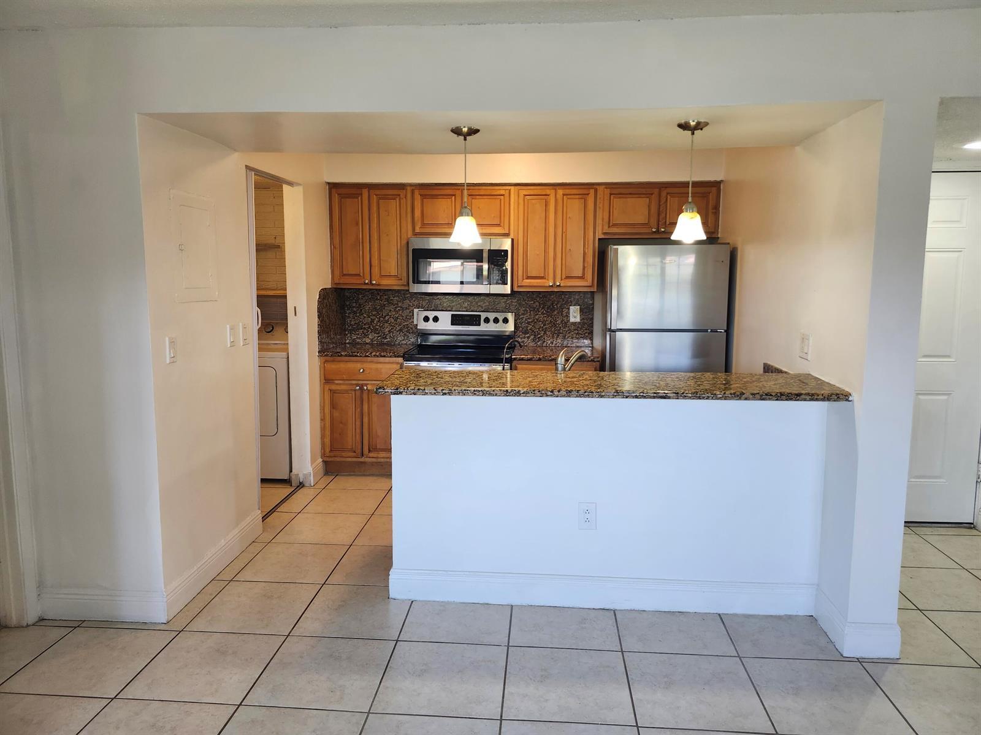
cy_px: 368
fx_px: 652
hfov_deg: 73.9
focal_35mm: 23
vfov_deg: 58.9
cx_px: 490
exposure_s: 1/120
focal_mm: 5.54
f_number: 1.8
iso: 160
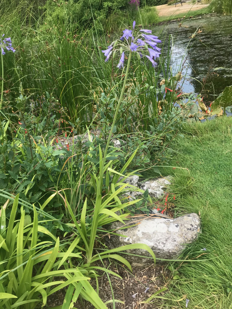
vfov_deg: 63.4
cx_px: 116
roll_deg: +10.2
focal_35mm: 28
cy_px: 154
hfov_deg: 49.7
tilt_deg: -27.4
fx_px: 250
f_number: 1.8
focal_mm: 3.99
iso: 20
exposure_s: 1/598
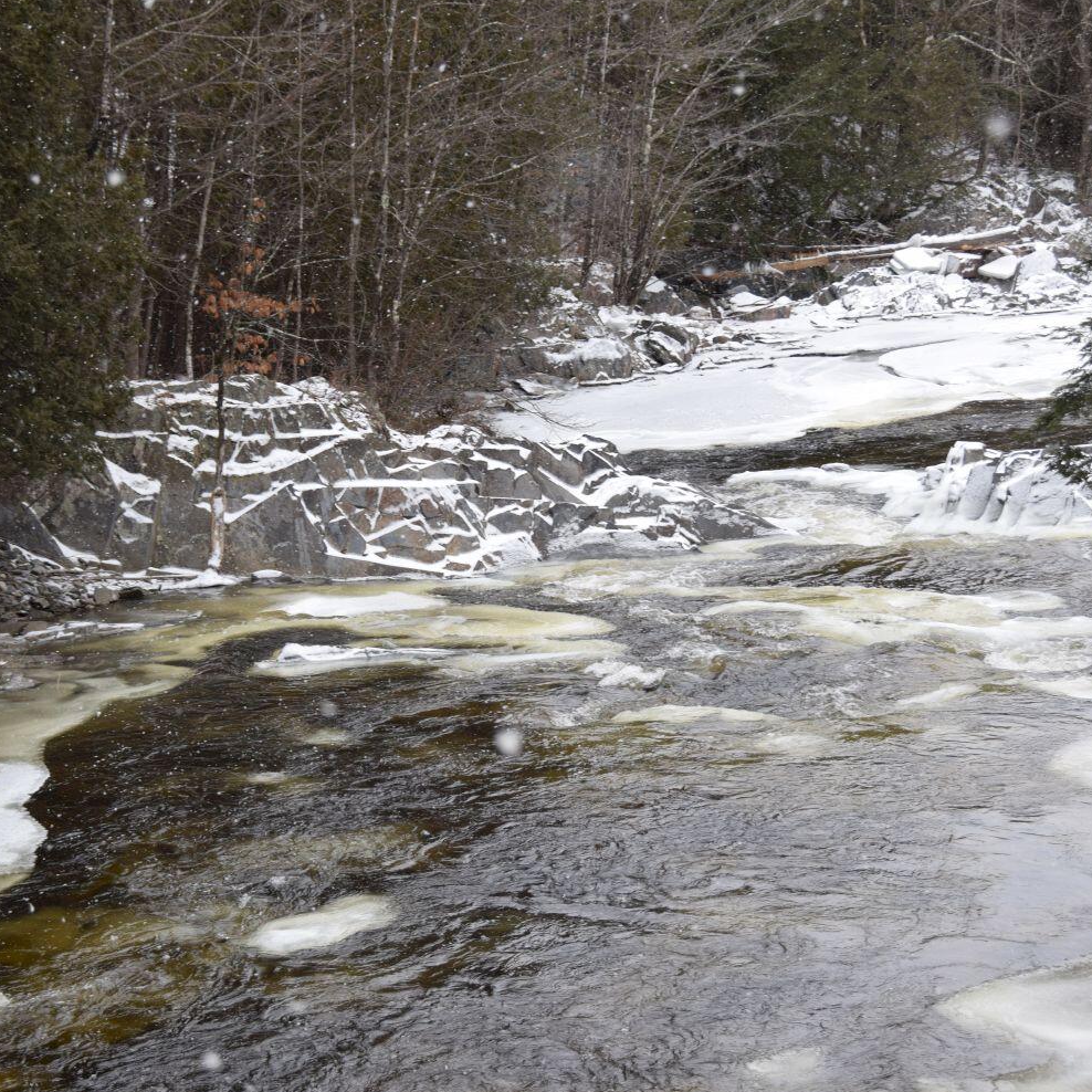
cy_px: 547
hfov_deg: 19.5
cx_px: 504
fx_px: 3176
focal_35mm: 89
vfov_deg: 19.5
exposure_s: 1/200
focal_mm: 46
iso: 400
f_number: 7.1
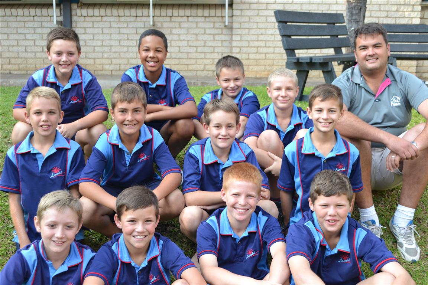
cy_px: 142
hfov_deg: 41.1
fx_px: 571
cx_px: 214
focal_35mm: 48
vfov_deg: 28.1
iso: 400
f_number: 5
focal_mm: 32
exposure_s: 1/100
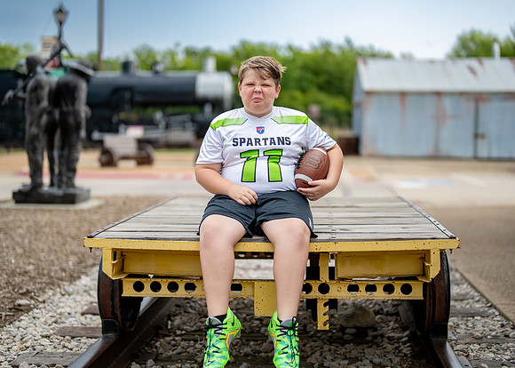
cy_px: 185
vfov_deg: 25.5
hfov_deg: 35.2
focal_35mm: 56
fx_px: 812
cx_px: 266
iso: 500
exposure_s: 1/1250
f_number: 1.2
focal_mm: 50
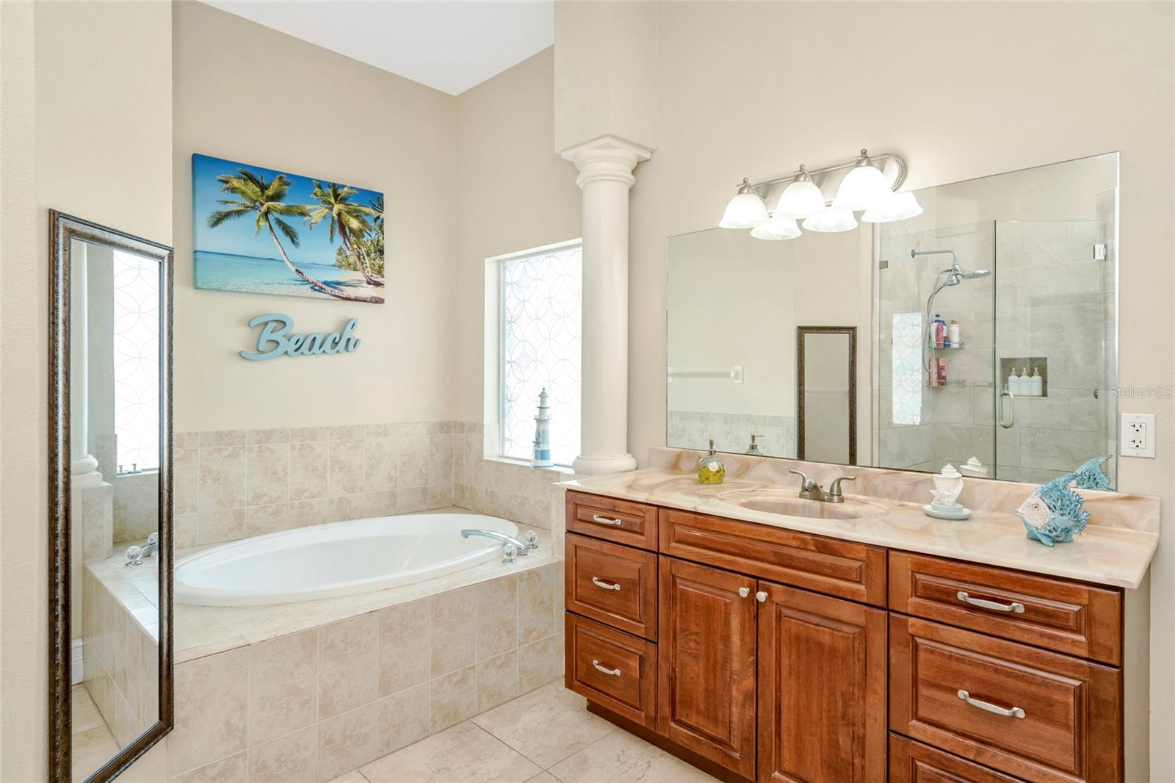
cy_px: 392
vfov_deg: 64.5
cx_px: 588
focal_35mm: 19
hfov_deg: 86.9
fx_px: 620
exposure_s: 1/90
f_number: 6.7
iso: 800
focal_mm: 19
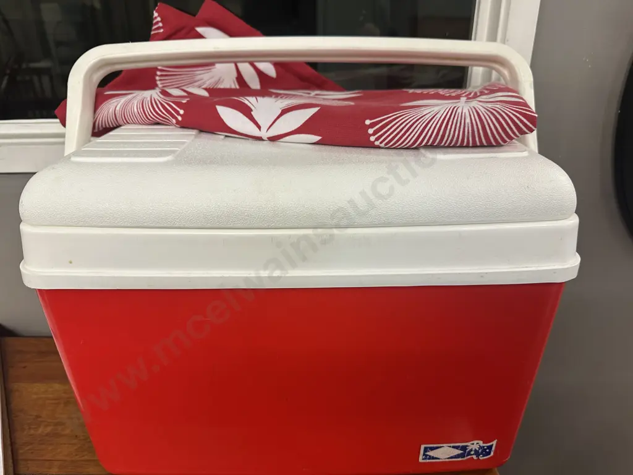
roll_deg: +1.0
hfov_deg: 71.6
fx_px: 439
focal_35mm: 24
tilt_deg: -23.5
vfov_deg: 56.8
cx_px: 316
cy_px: 238
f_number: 1.78
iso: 160
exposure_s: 1/100
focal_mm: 6.86
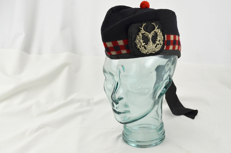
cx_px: 133
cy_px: 71
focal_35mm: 55
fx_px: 350
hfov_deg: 36.5
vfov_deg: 24.7
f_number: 5.6
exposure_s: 1/125
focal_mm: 31
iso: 280
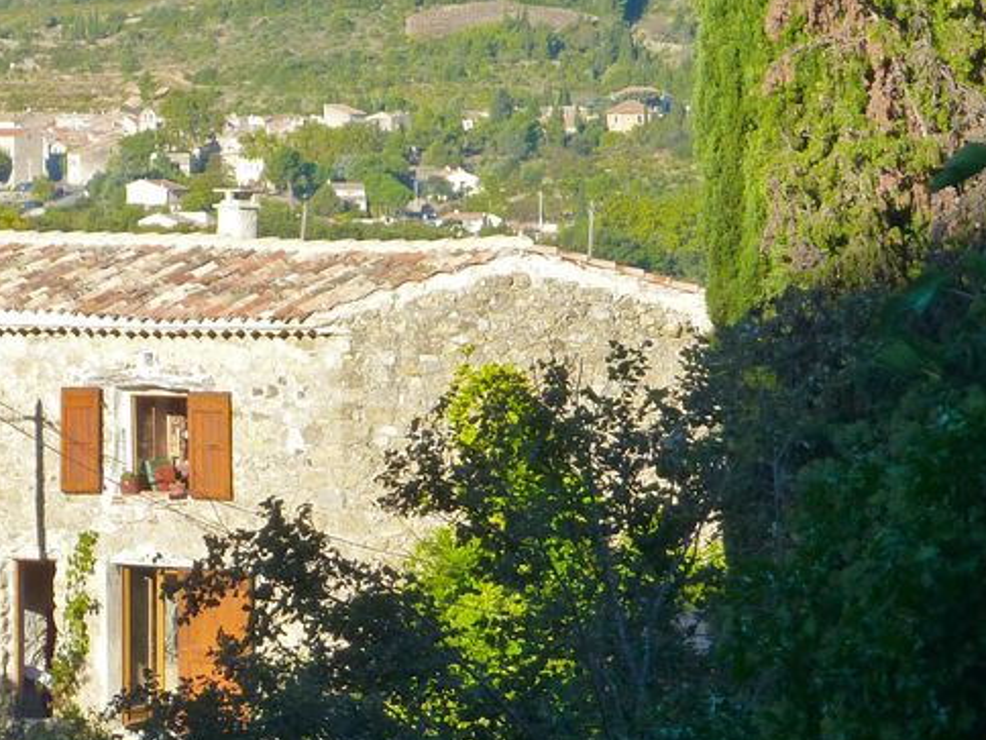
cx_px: 228
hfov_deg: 9.2
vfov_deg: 6.9
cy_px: 422
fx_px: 6124
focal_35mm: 215
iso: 125
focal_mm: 17
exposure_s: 1/250
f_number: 4.3
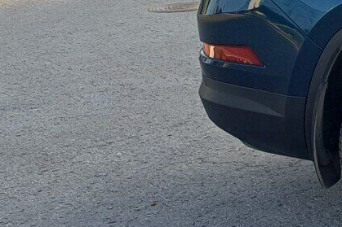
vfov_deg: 11.3
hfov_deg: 14.0
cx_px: 701
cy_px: 70
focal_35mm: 121
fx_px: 1149
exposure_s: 1/281
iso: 50
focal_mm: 4.65
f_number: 1.8
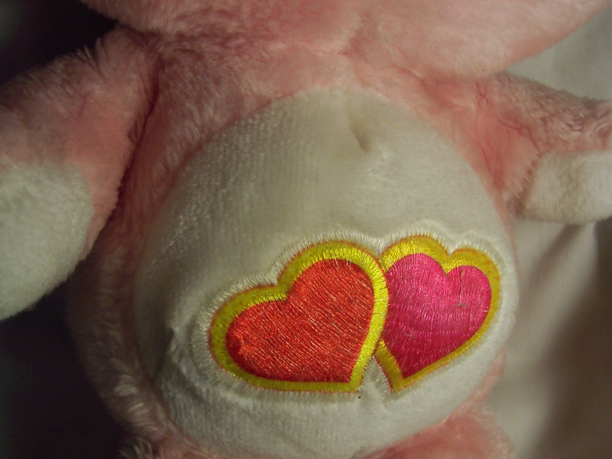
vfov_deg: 38.7
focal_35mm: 37
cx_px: 306
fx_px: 654
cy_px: 230
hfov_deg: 50.1
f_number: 2.8
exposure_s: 1/350
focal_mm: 5.6
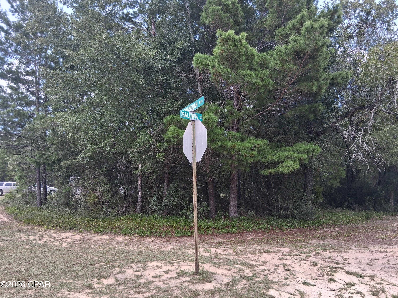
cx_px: 199
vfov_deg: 53.1
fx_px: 299
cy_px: 149
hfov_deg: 67.3
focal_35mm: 26
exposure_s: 1/122
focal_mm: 3.98
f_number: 1.8
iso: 25
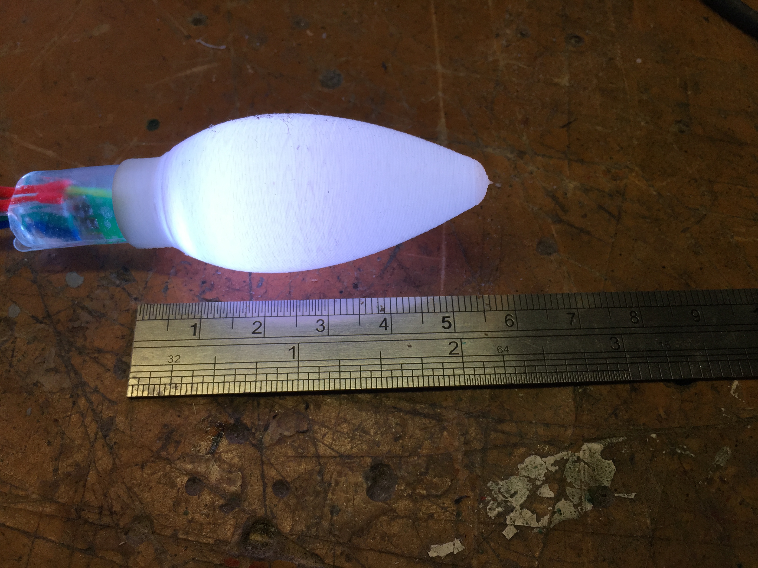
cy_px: 284
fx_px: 635
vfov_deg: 48.2
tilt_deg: -65.3
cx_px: 379
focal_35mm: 29
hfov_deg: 61.7
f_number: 2.2
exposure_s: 1/100
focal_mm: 4.15
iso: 40
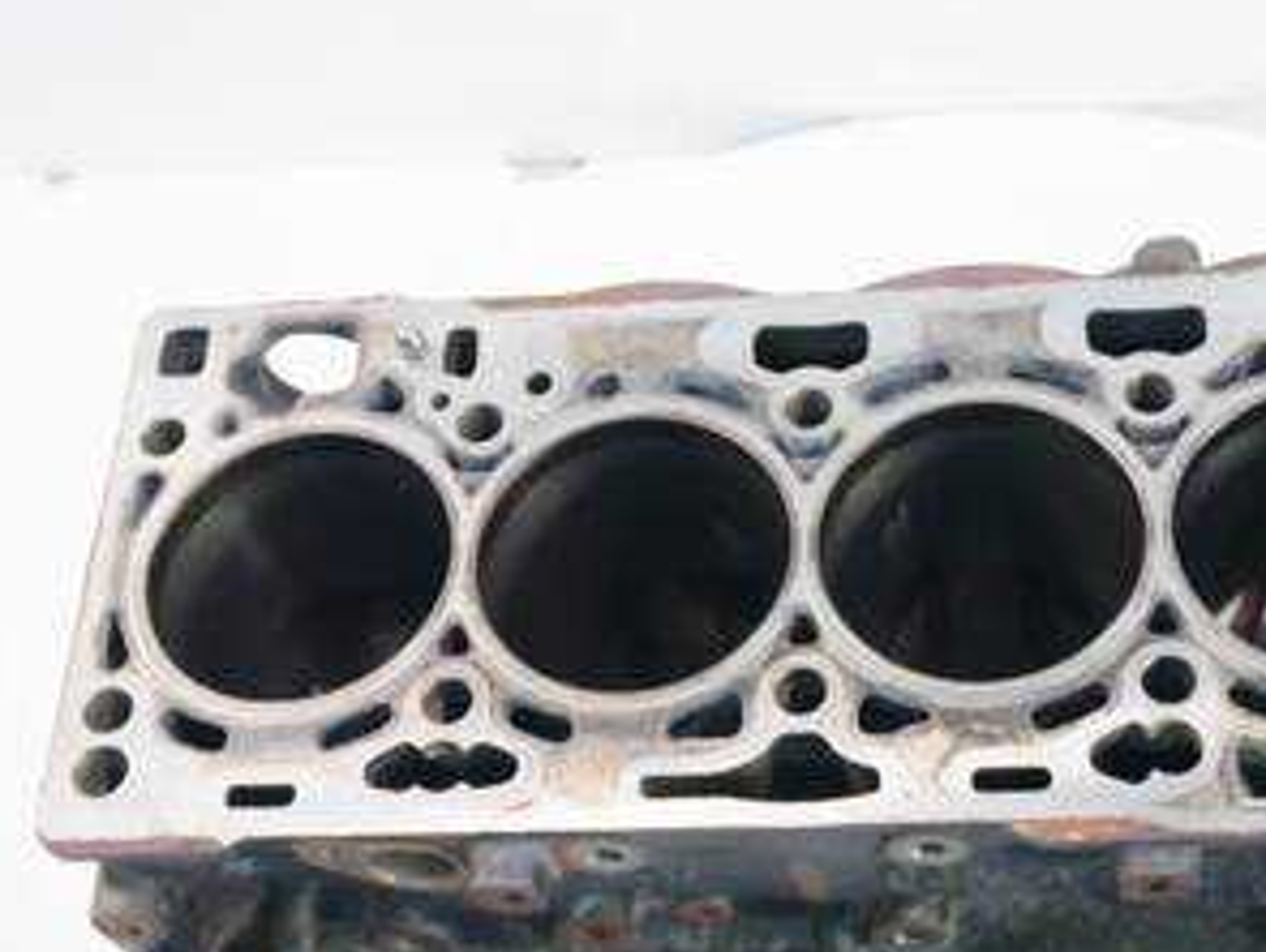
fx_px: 1904
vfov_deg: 27.6
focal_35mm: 52
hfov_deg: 36.5
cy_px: 750
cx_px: 807
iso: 500
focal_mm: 16
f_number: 4
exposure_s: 1/60
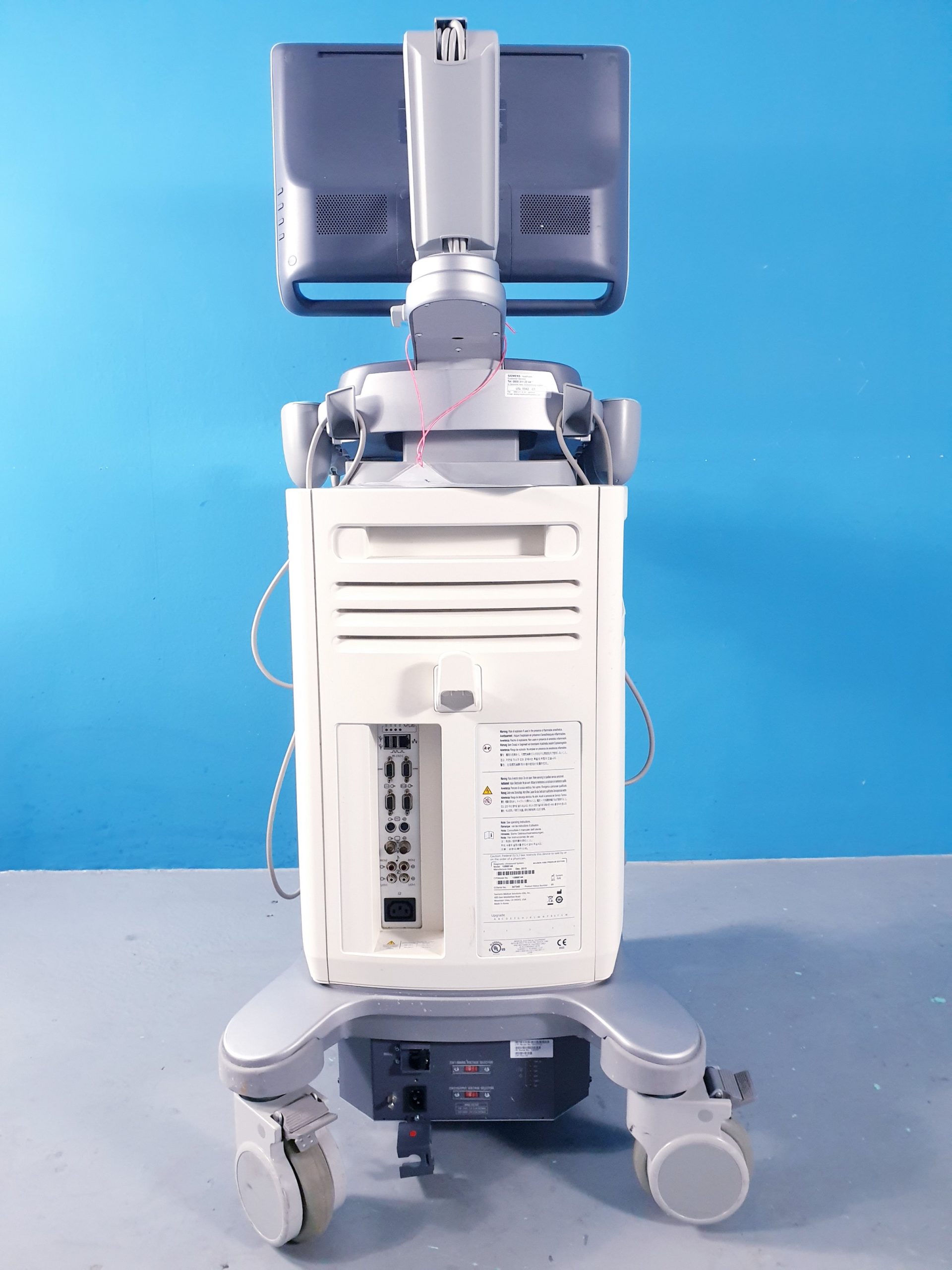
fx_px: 953
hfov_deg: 53.1
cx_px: 476
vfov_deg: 67.3
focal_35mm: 26
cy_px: 635
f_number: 2.4
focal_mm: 4.3
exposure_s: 1/33
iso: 320
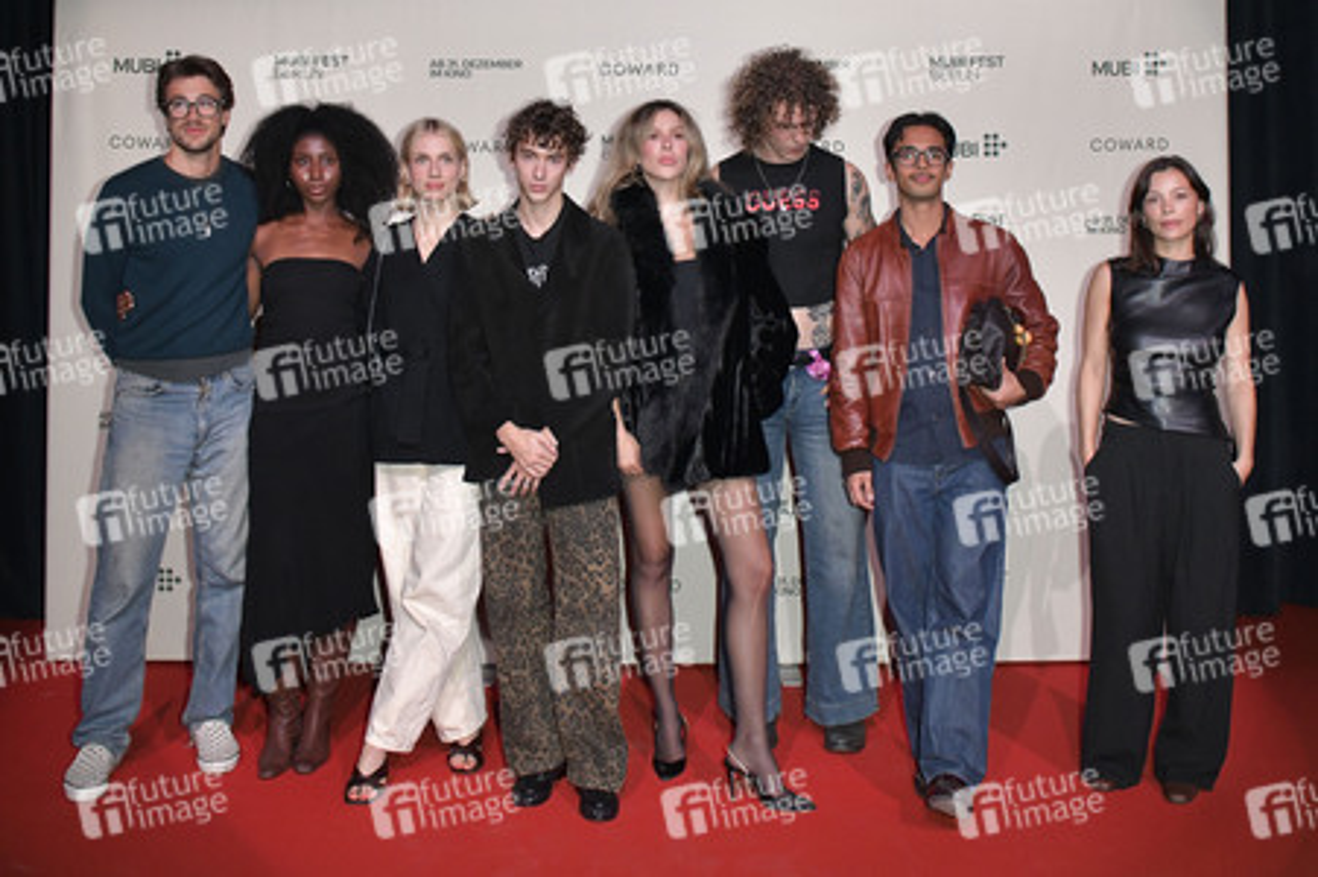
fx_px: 878
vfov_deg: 53.1
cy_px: 438
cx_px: 659
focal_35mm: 24
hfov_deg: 73.8
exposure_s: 1/250
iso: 2500
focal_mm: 24
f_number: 6.3
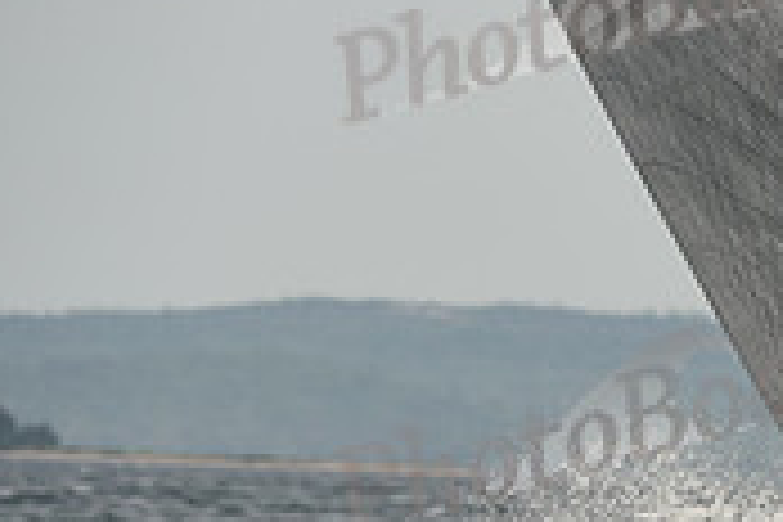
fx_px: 18878
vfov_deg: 1.6
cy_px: 592
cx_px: 1206
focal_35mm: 868
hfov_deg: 2.4
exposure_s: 1/1000
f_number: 6.3
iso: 250
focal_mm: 260
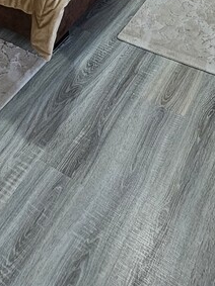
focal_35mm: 47
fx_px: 390
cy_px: -225
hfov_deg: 30.5
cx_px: 150
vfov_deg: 22.7
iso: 125
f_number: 2.2
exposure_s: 1/50
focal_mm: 2.2
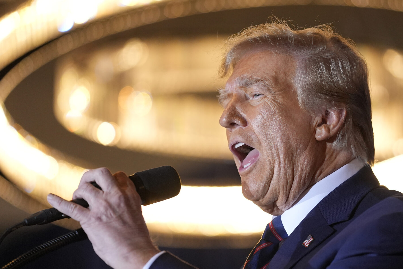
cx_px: 245
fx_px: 2821
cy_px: 140
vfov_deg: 5.5
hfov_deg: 8.2
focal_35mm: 252
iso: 2500
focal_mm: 178
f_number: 2.8
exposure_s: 1/500
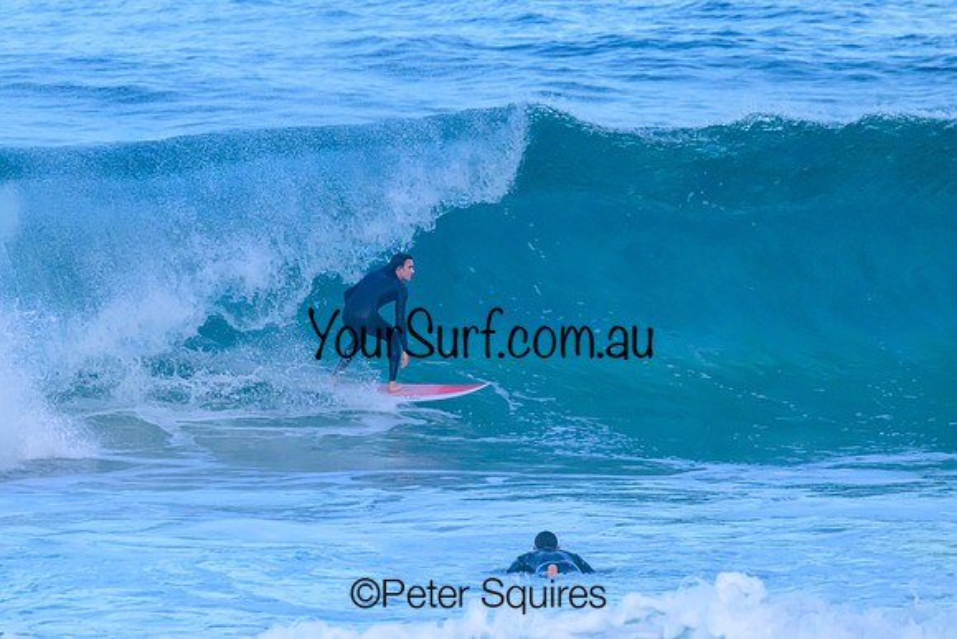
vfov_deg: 2.1
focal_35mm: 647
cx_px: 383
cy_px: 256
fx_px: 17214
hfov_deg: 3.2
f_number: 11
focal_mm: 540
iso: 5600
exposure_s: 1/1250
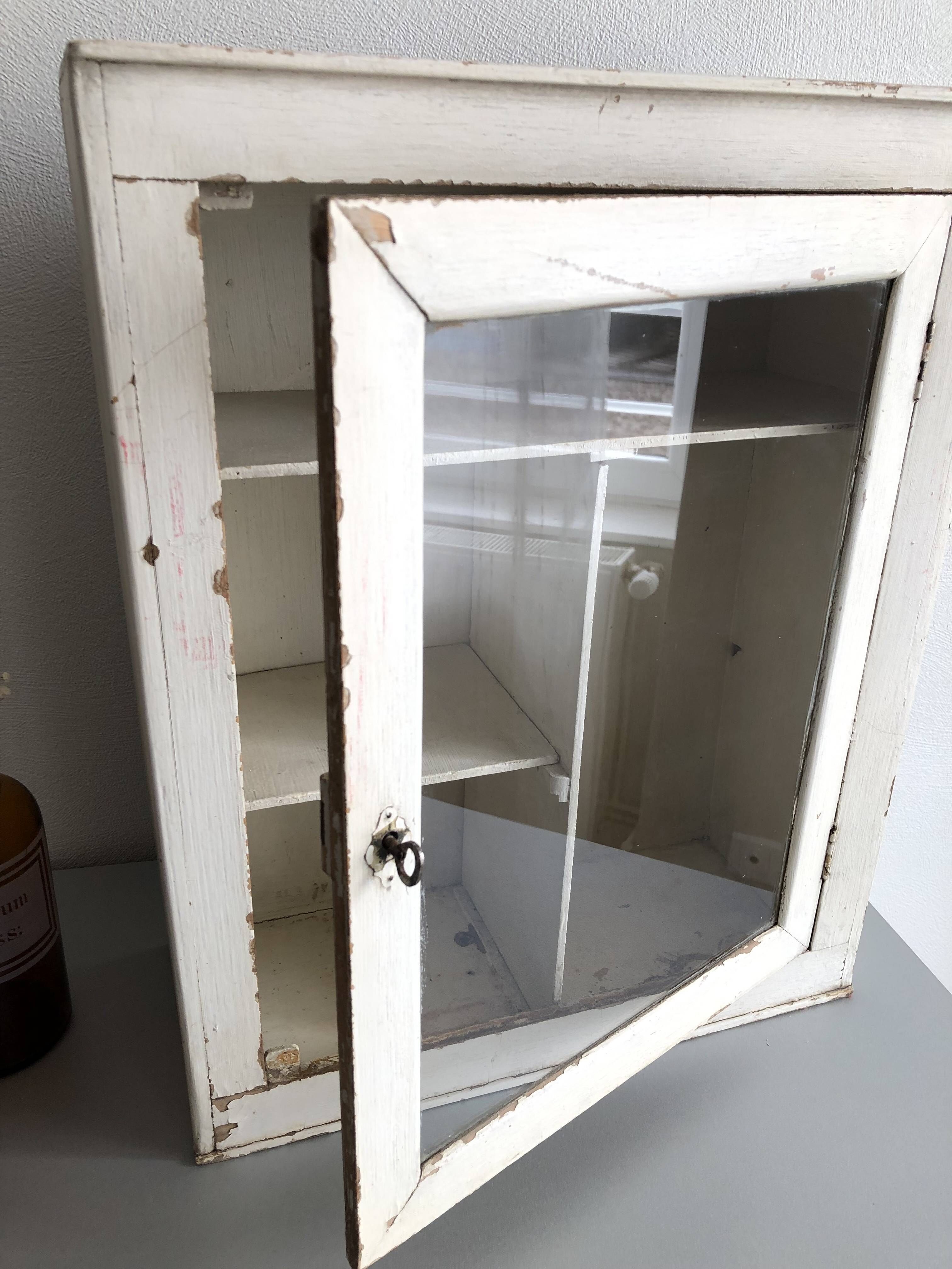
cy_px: 634
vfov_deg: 63.4
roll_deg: +0.2
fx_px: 1027
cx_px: 476
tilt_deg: -24.1
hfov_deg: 49.7
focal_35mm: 28
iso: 20
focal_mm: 3.99
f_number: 1.8
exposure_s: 1/40
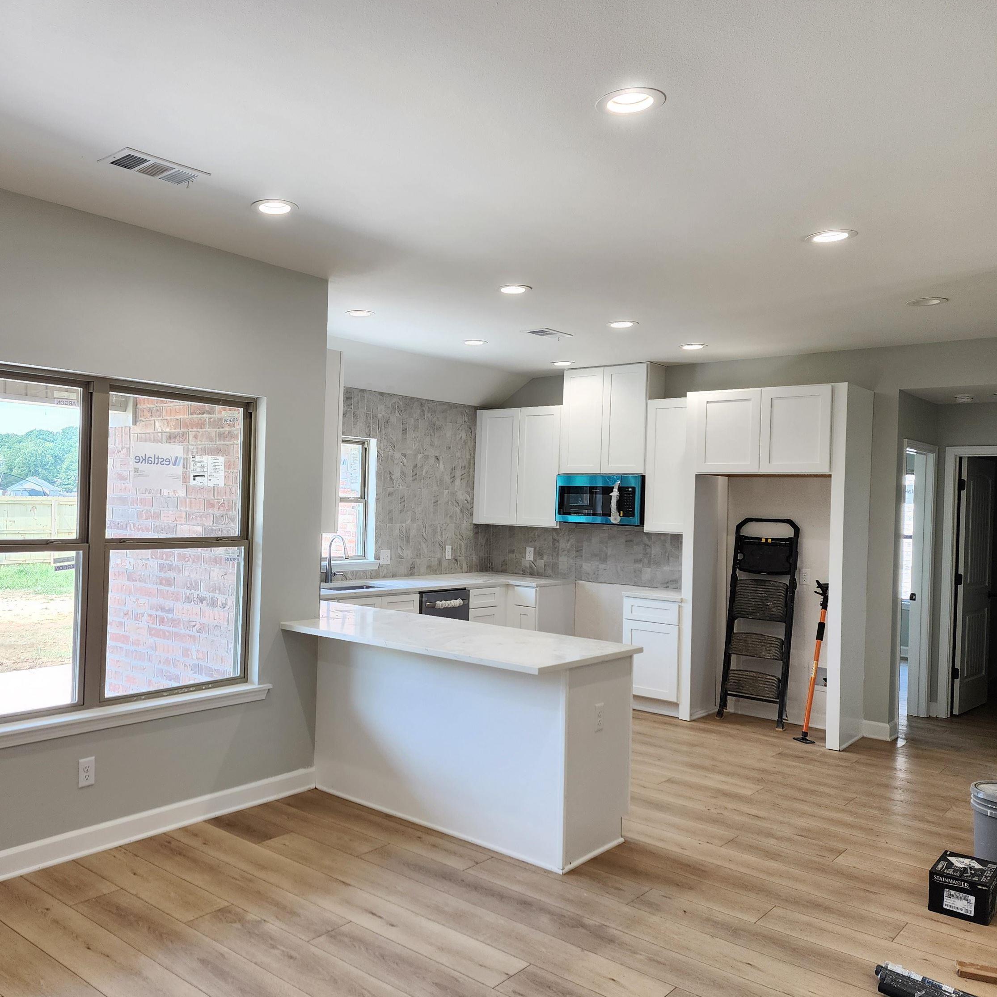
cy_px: 496
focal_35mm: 28
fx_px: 912
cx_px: 351
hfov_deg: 56.3
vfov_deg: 57.3
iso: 100
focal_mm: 6.4
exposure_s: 1/180
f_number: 1.8
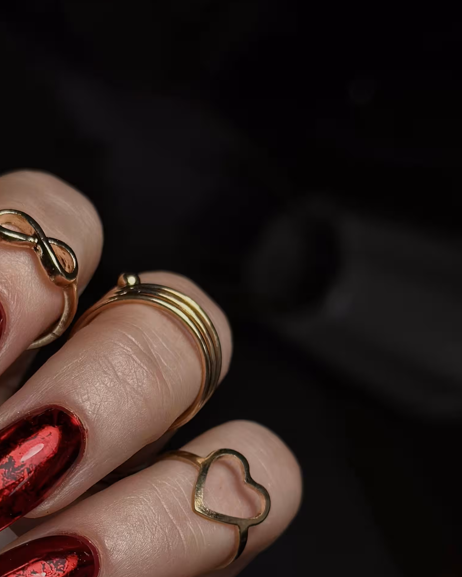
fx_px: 1692
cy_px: 516
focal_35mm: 99
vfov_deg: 19.0
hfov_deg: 15.4
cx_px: 48
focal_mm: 6.86
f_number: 1.78
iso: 80
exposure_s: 1/850
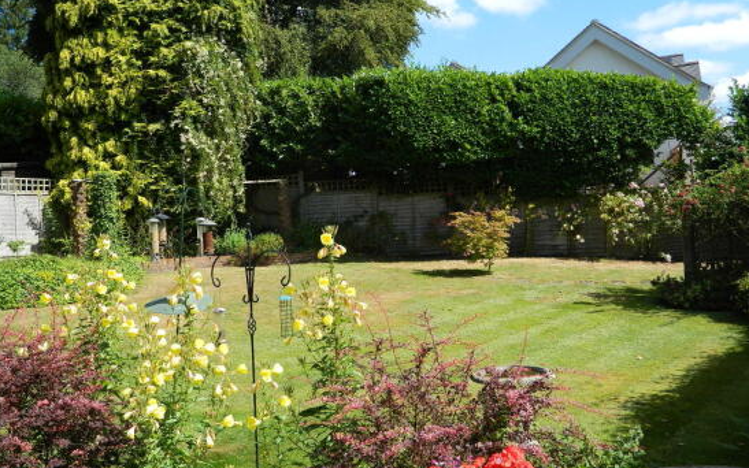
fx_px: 715
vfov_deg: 36.3
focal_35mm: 35
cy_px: 229
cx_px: 370
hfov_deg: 55.3
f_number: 3.2
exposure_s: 1/500
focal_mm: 5.6
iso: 80
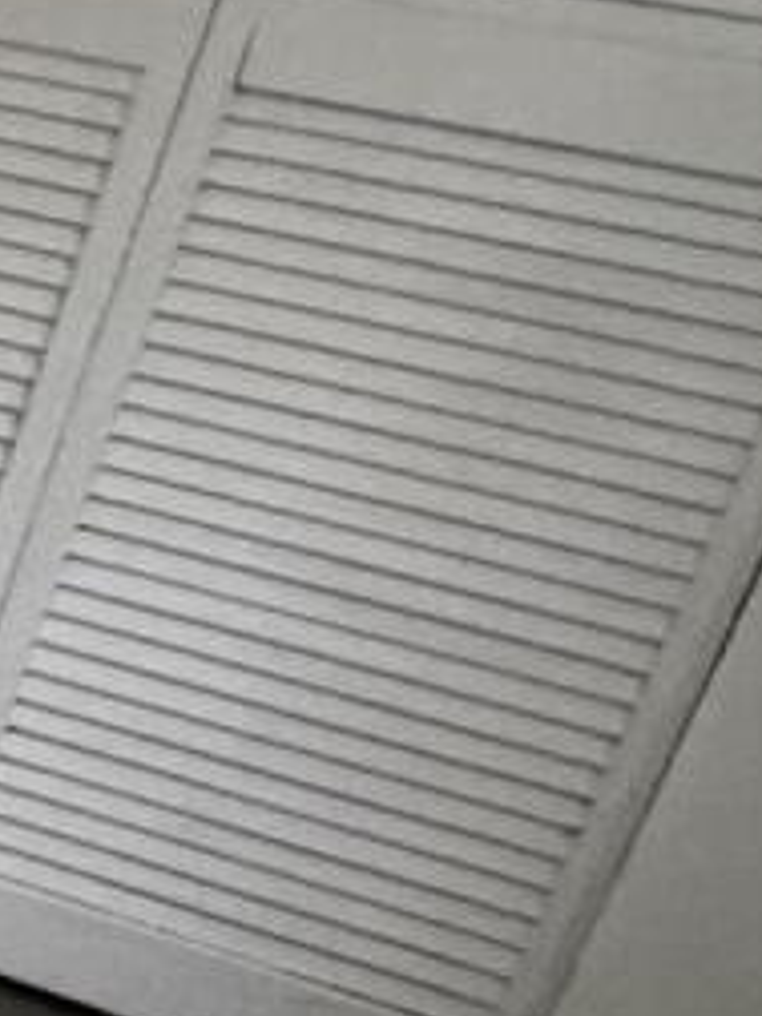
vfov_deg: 17.7
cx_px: -2153
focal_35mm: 111
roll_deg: -0.5
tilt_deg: -25.1
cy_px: 492
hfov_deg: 8.4
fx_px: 3258
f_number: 2.2
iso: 320
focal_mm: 2.22
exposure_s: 1/120
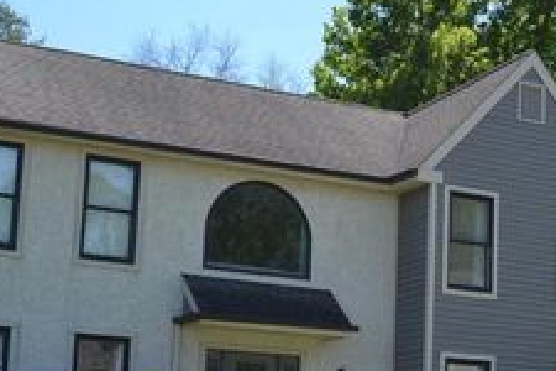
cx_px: 363
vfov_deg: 16.9
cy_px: 298
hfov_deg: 25.3
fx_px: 1235
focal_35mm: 80
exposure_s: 1/200
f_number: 7.1
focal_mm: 24
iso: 100
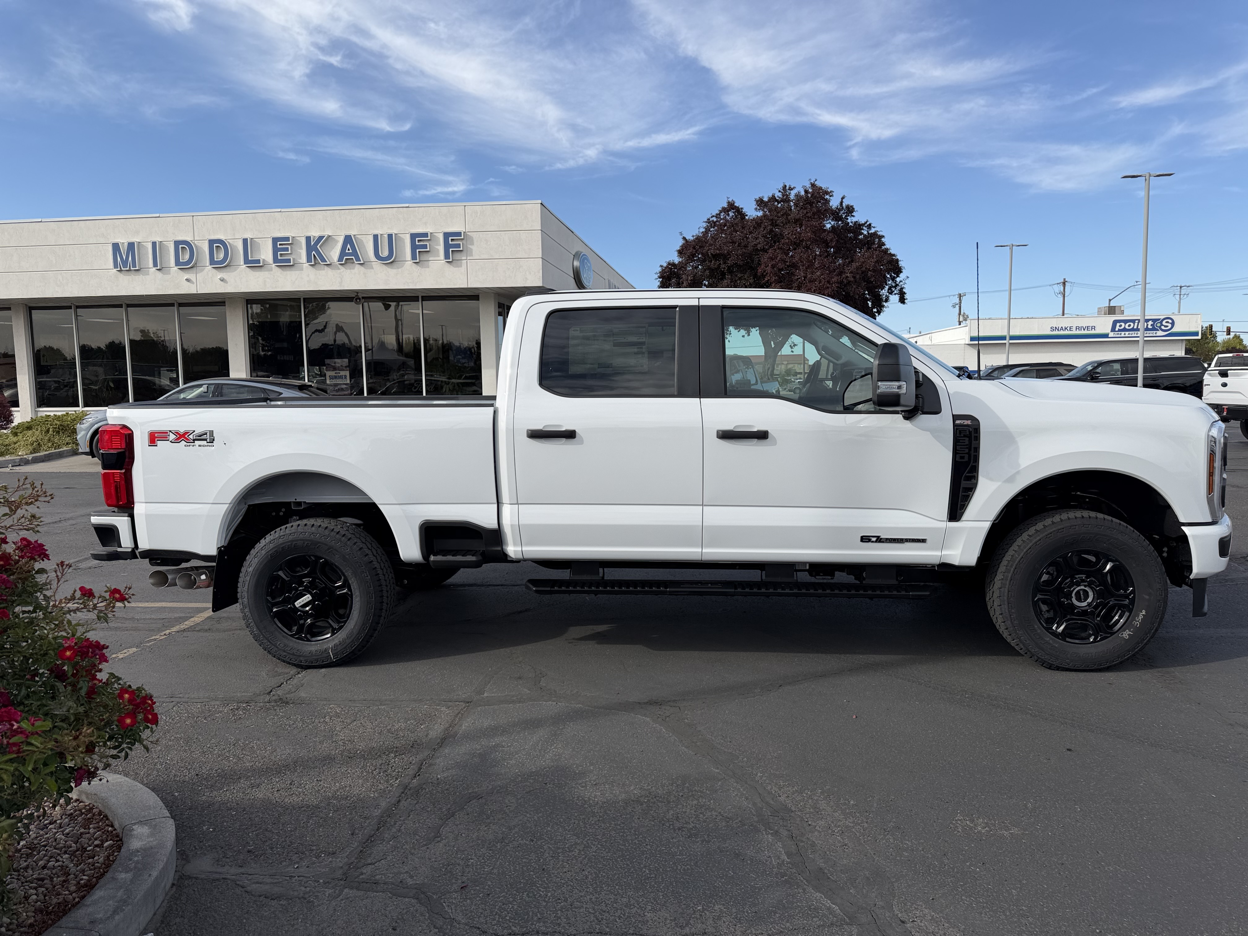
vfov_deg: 56.8
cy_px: 468
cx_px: 624
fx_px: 865
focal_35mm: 24
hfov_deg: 71.6
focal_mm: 6.76
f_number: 1.78
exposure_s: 1/3953
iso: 80
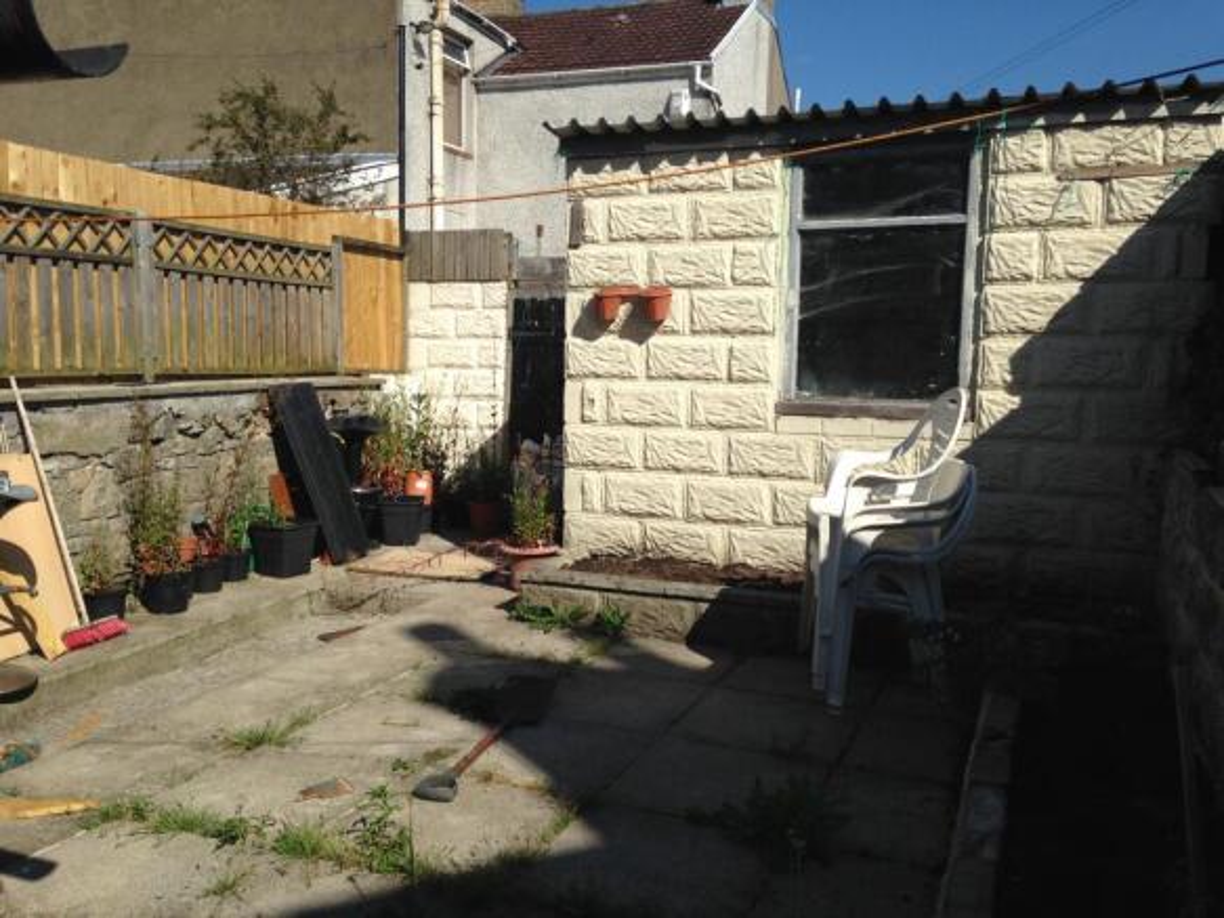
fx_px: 1167
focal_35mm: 33
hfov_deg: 55.4
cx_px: 612
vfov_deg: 42.9
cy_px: 459
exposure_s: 1/2584
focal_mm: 4.12
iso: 50
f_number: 2.4
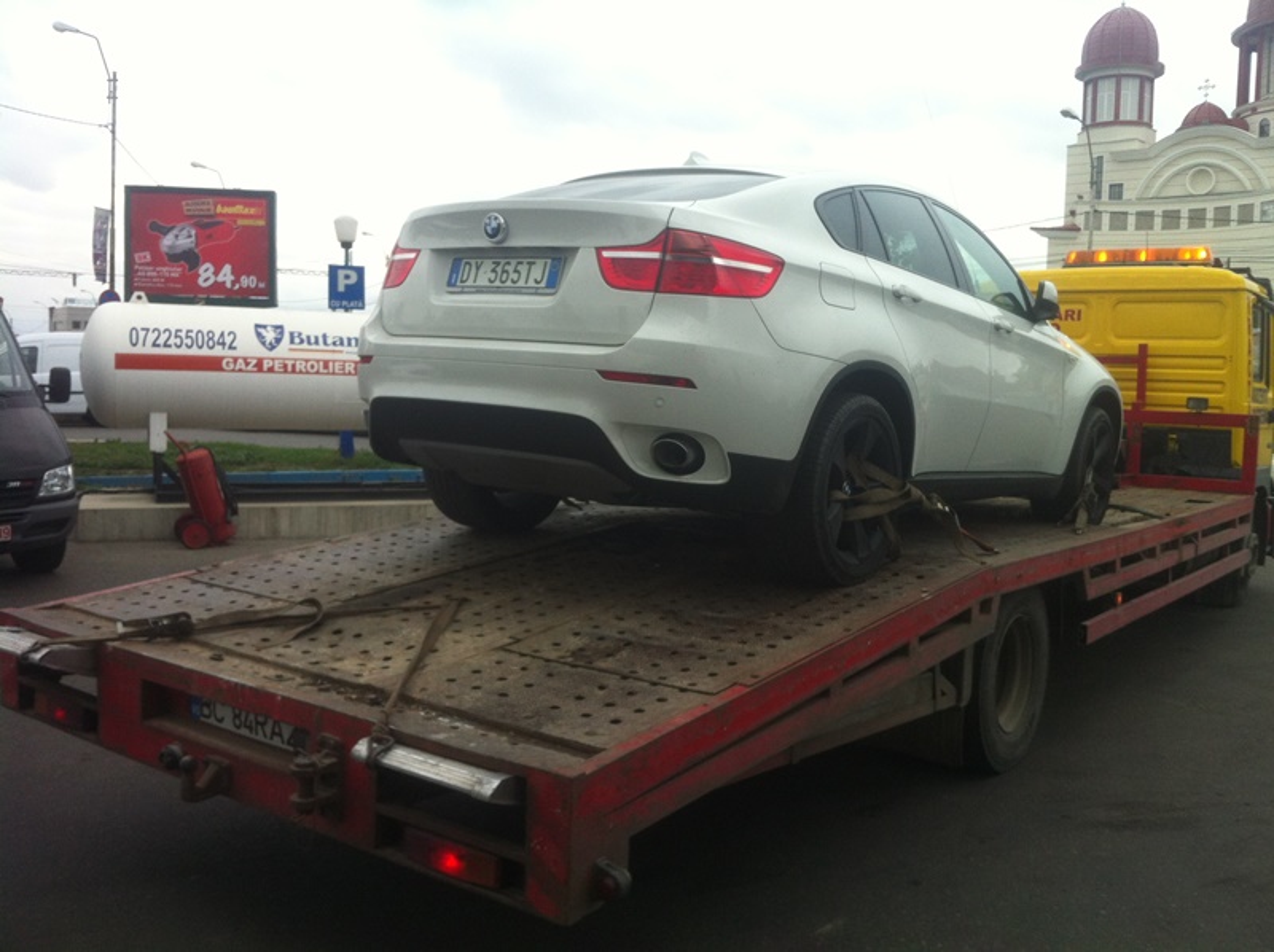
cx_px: 637
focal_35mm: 35
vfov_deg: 40.6
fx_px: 1287
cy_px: 476
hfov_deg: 52.7
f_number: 2.8
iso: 80
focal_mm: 3.85
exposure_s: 1/210
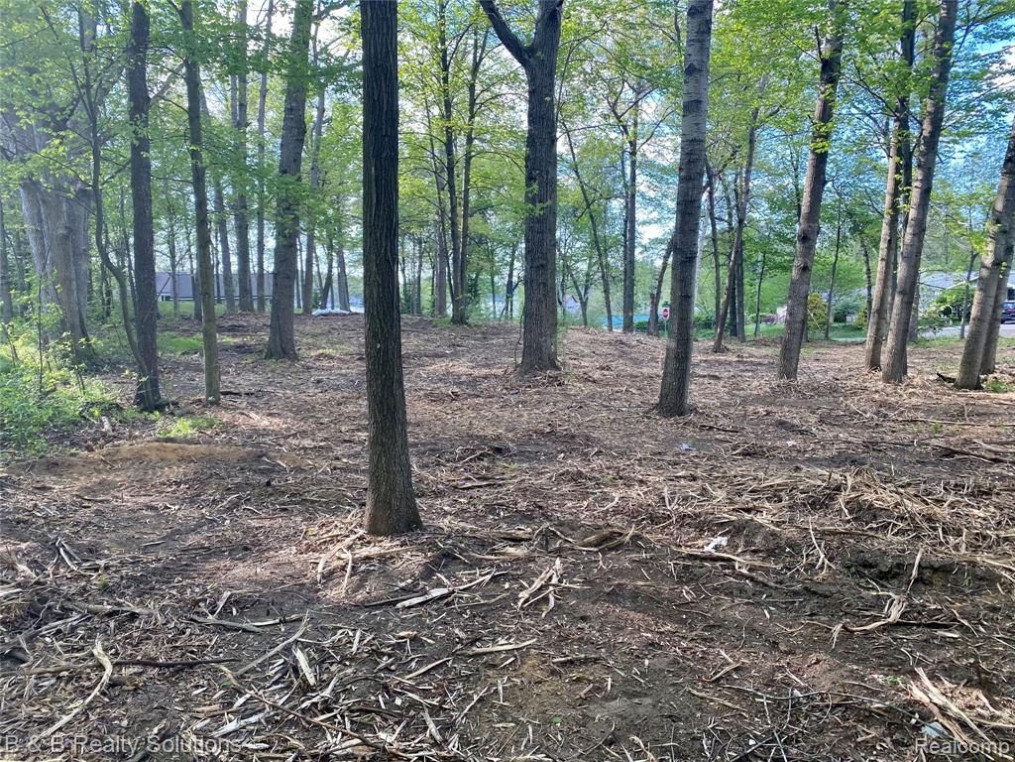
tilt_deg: -7.1
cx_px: 508
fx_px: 762
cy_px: 381
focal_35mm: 26
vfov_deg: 53.1
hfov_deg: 67.3
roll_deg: +1.4
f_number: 1.8
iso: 32
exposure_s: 1/158
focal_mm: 4.25
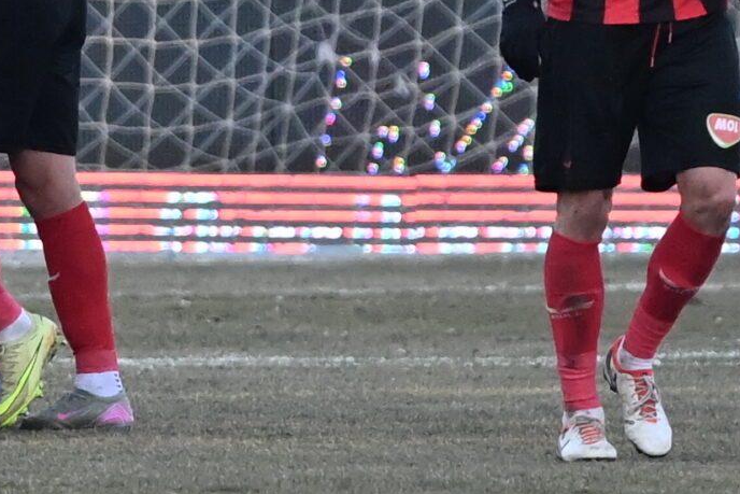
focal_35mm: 744
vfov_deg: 1.8
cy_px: -135
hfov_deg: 2.8
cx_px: -153
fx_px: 15296
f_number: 2.8
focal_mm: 200
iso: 1600
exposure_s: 1/3200
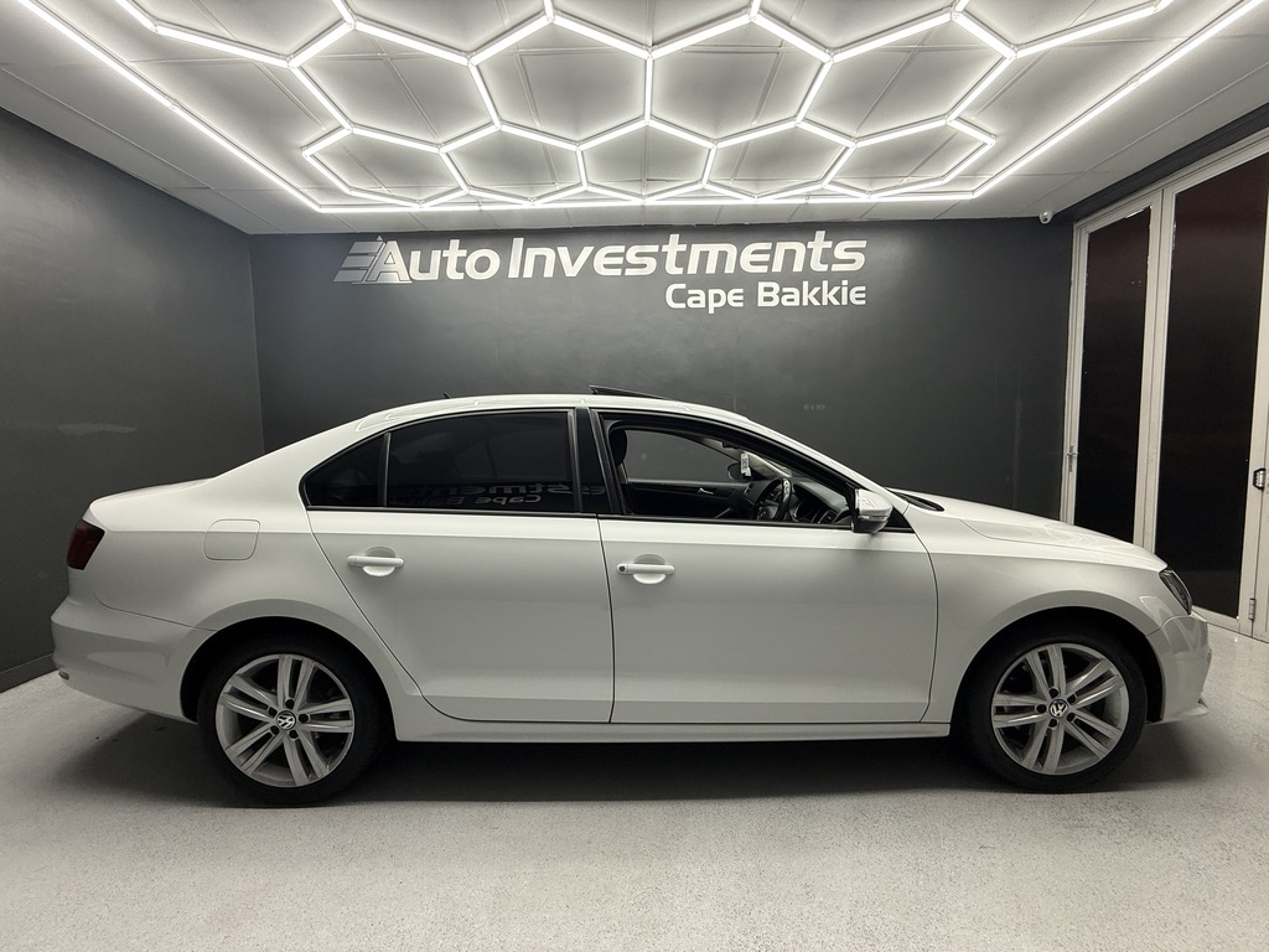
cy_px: 476
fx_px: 513
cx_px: 634
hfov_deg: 102.1
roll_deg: +1.4
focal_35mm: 14
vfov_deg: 85.7
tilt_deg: -3.9
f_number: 2.2
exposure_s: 1/99
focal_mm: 2.22
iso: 200
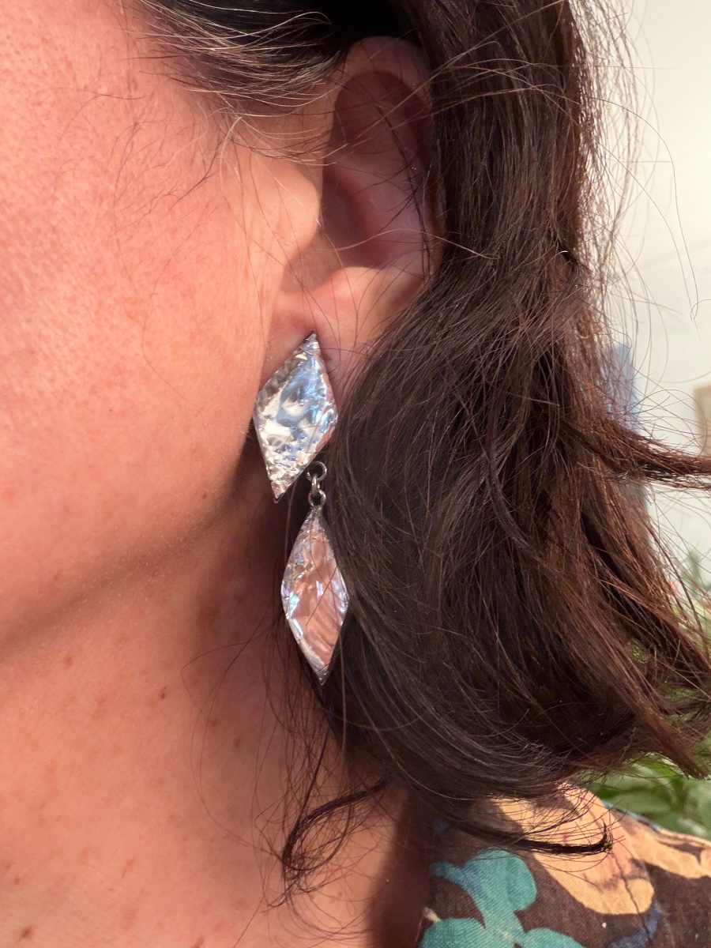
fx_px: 822
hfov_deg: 46.8
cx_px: 356
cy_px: 474
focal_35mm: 30
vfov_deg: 60.0
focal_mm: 2.71
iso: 200
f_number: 1.9
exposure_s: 1/50
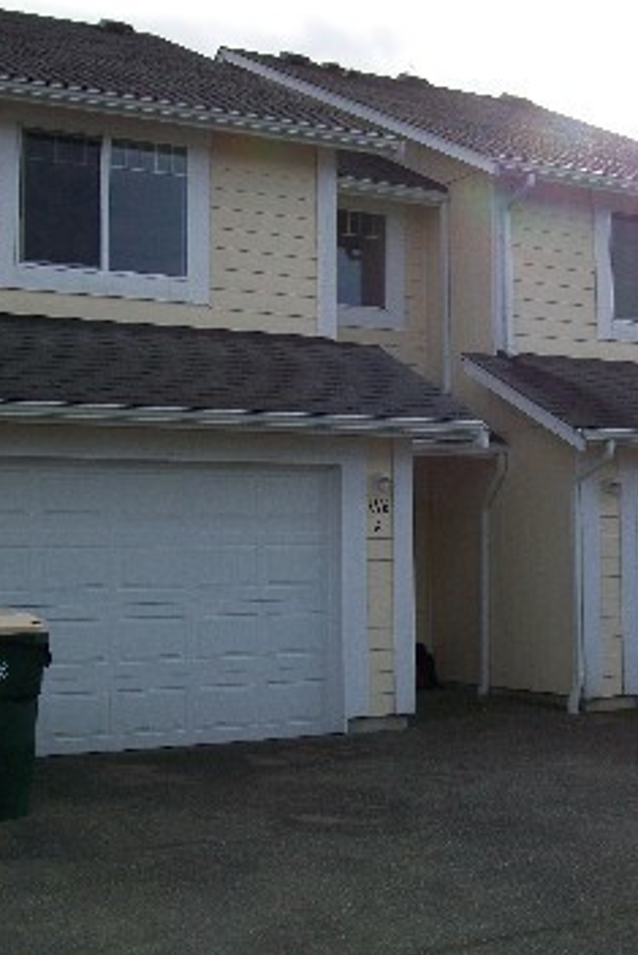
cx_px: 399
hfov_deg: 26.4
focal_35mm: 51
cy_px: 480
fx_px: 1354
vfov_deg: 38.9
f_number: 4.8
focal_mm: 6
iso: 64
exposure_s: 1/320
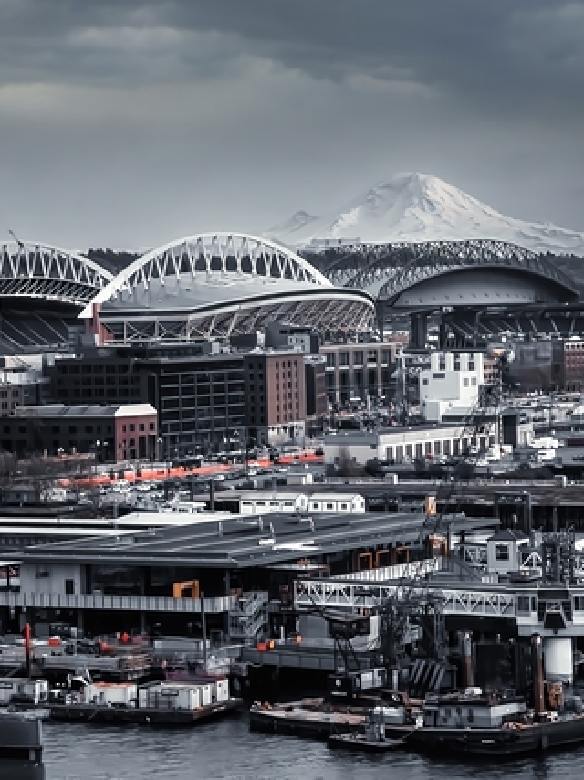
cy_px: 292
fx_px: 2026
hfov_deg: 16.4
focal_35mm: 90
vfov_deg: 21.7
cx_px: 283
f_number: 2.2
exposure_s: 1/350
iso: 20
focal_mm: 7.5
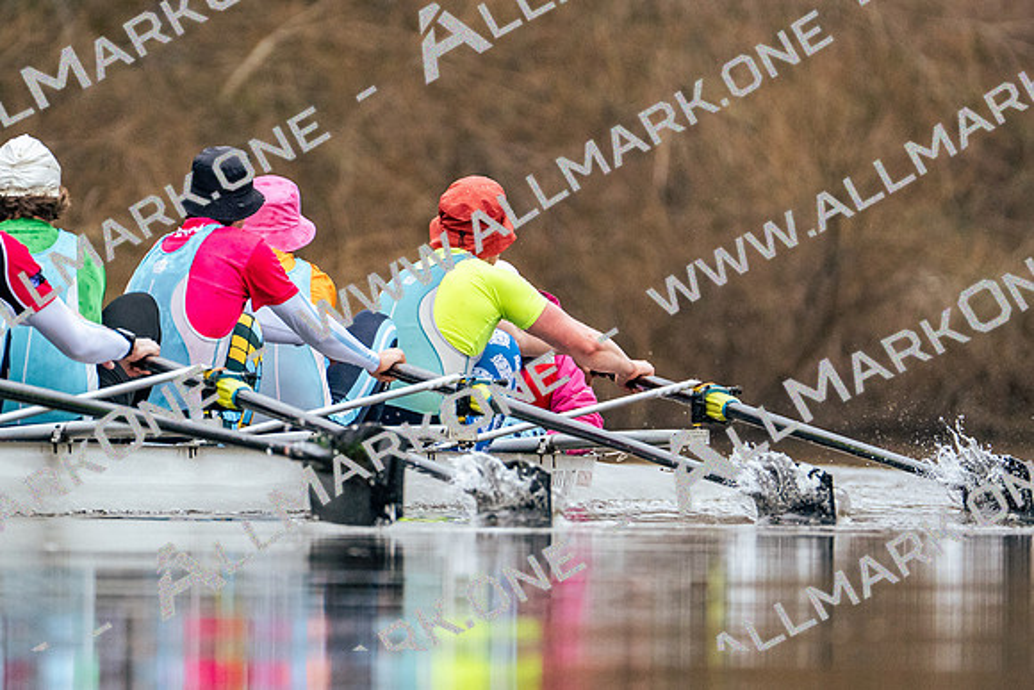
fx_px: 25855
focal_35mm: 900
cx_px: 517
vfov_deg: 1.5
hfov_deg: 2.3
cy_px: 345
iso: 4000
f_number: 6.3
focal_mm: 600
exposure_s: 1/2000
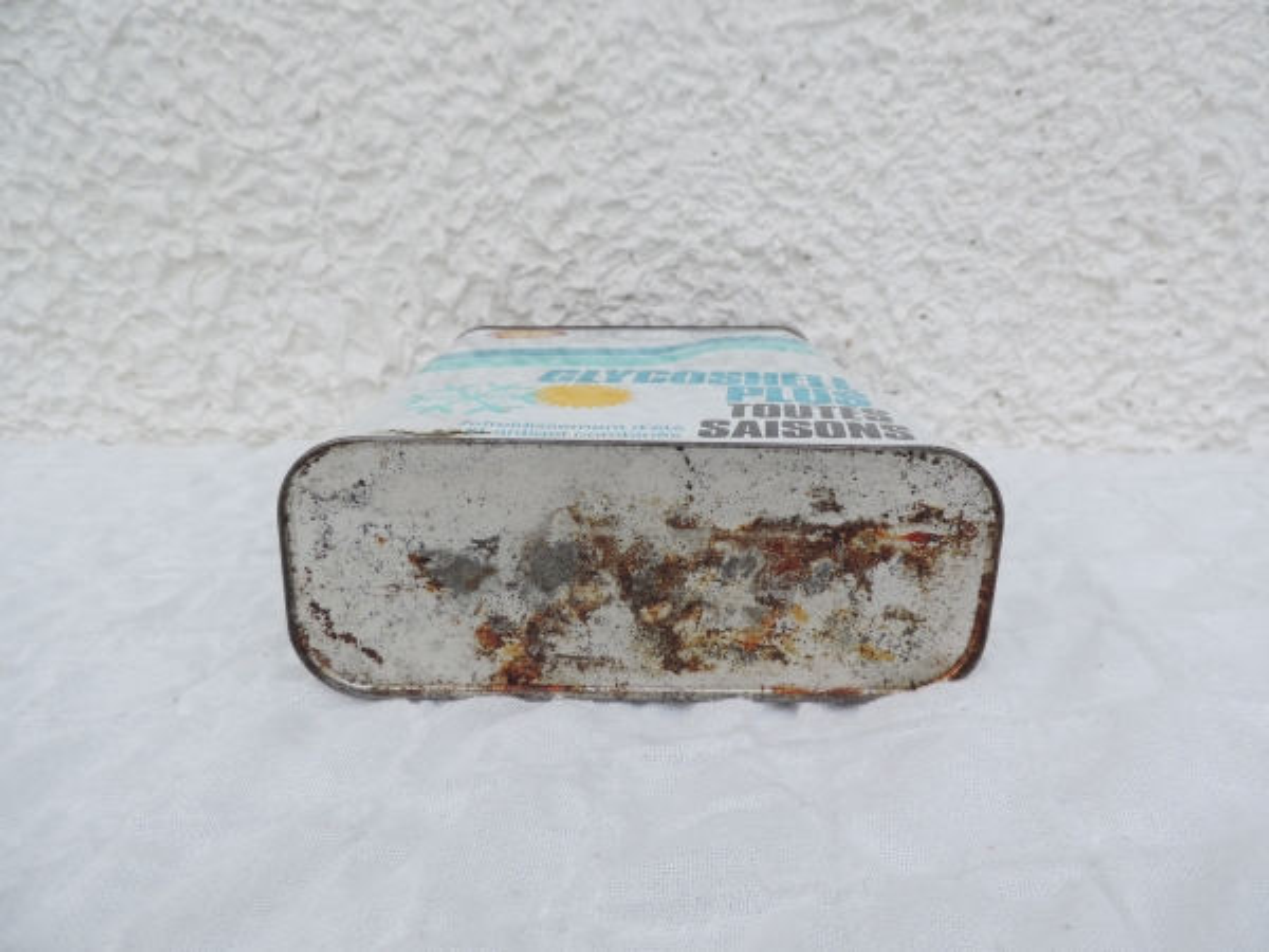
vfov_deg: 56.8
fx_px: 880
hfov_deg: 71.6
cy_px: 476
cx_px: 634
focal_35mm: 24
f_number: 3
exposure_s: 1/100
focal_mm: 4.3
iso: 80
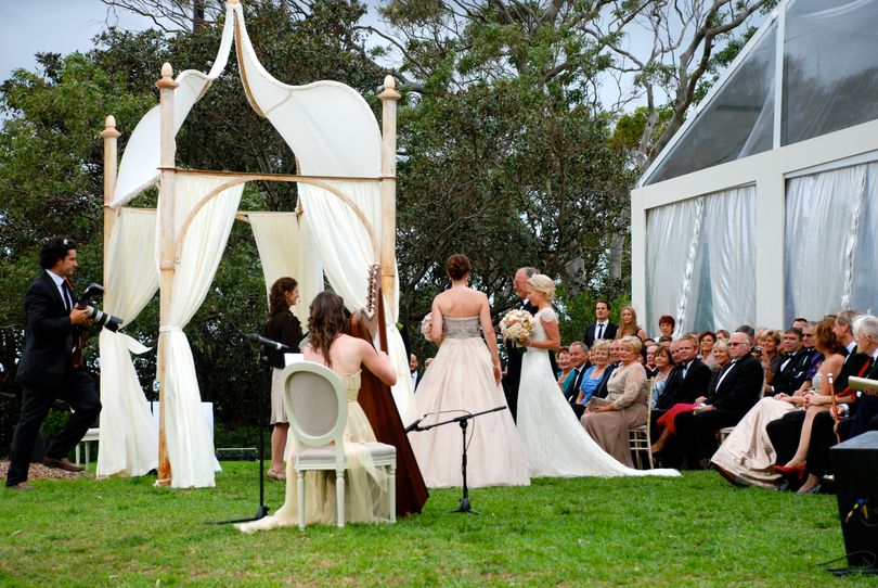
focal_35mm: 105
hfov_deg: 19.4
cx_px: 439
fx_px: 2564
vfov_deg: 13.1
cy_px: 294
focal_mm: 70
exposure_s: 1/125
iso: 200
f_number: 5.6
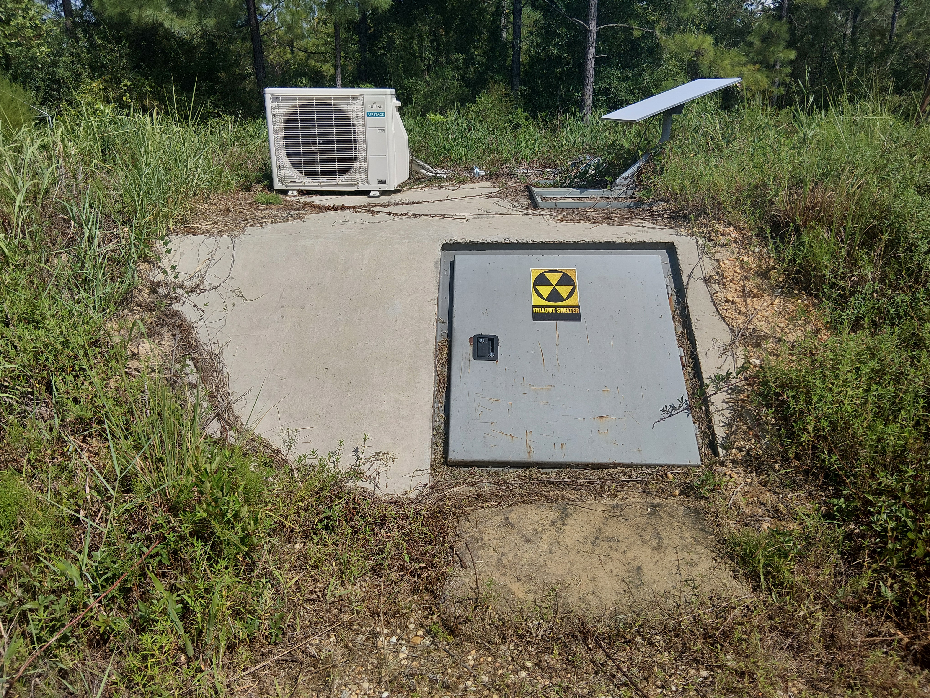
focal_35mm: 26
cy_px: 349
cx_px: 465
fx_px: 699
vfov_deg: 53.1
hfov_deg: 67.3
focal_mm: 3.86
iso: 20
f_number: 1.8
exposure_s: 1/1631
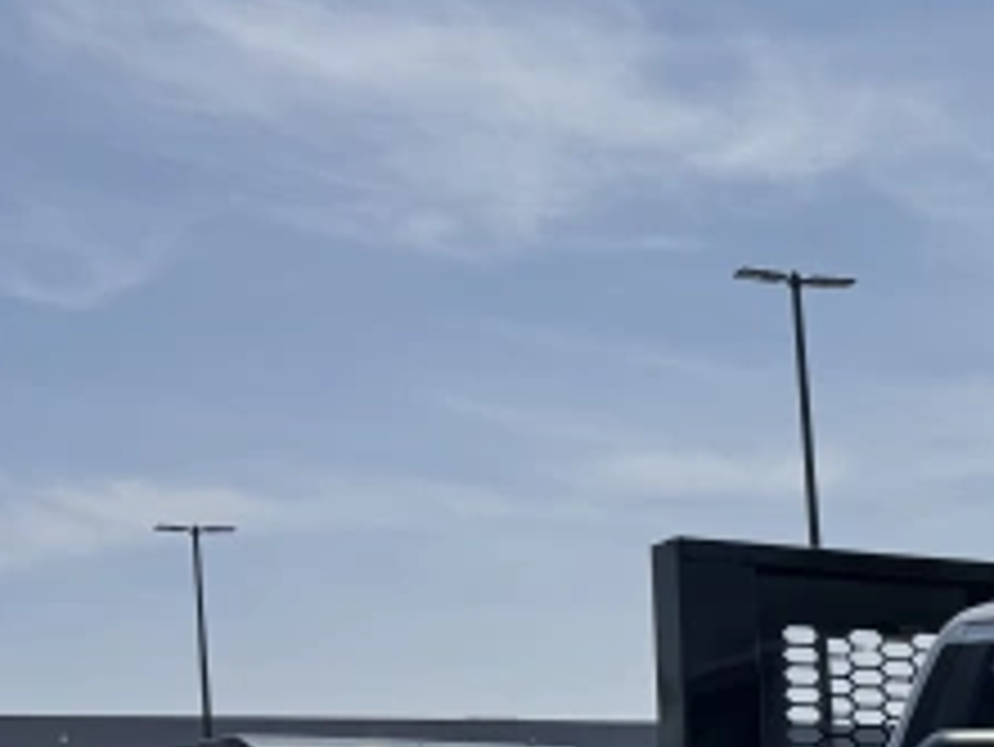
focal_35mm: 87
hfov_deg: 19.7
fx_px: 2500
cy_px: 927
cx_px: 1471
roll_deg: +3.4
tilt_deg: -0.5
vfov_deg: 16.2
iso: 80
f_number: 1.78
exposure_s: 1/10417
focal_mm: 6.76
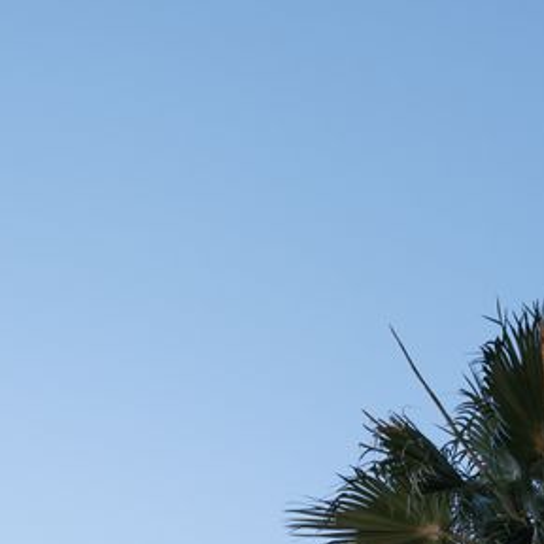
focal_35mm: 132
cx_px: -47
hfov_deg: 13.0
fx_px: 2347
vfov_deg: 12.7
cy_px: 772
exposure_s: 1/900
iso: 125
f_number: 3.2
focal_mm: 23
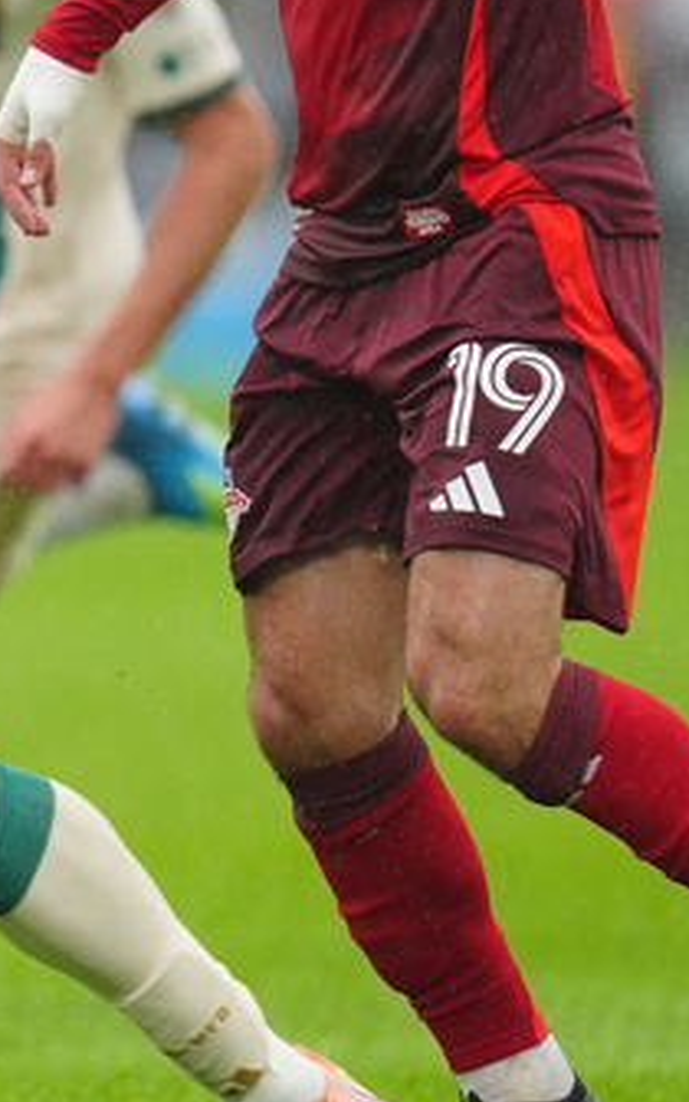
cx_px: -384
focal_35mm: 1243
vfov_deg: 1.7
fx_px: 37345
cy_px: 207
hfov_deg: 1.1
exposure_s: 1/2000
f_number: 2.8
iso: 800
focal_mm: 400
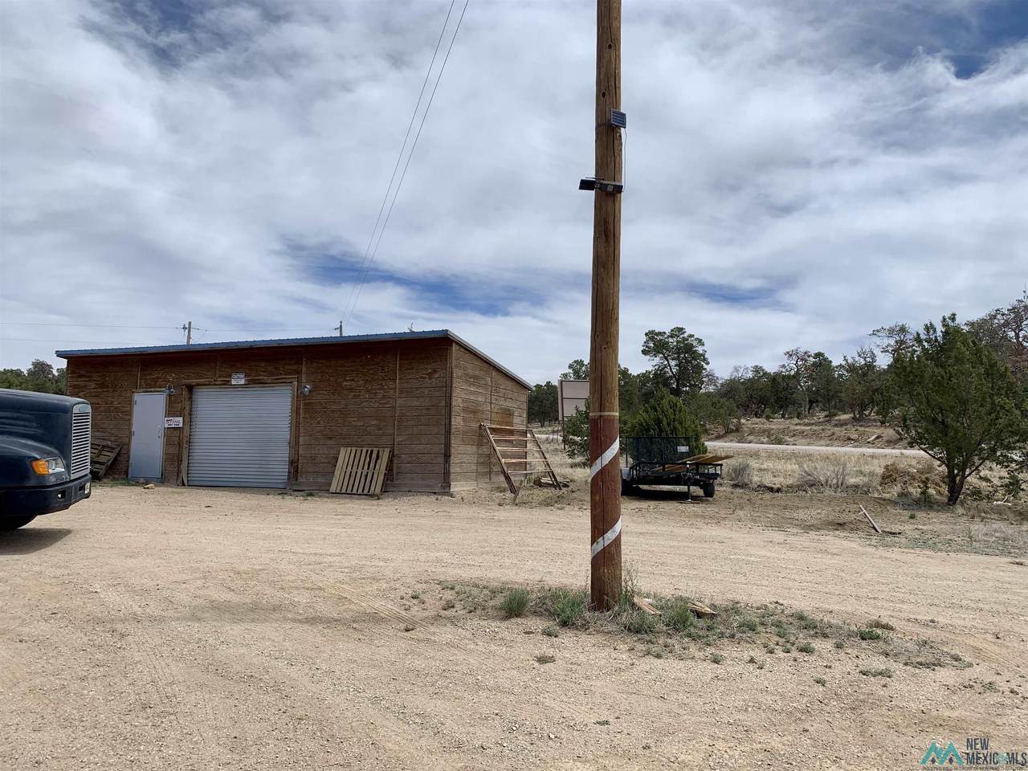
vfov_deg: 53.1
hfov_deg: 67.3
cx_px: 514
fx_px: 772
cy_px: 386
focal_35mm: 26
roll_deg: +0.0
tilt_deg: +5.0
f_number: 1.8
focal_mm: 4.25
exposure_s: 1/2309
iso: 25
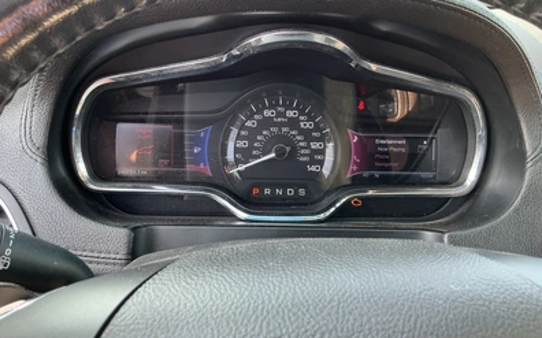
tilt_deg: -23.8
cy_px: 168
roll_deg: -1.7
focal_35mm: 30
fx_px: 443
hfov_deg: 62.9
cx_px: 272
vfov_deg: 41.8
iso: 64
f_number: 1.8
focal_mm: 3
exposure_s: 1/111
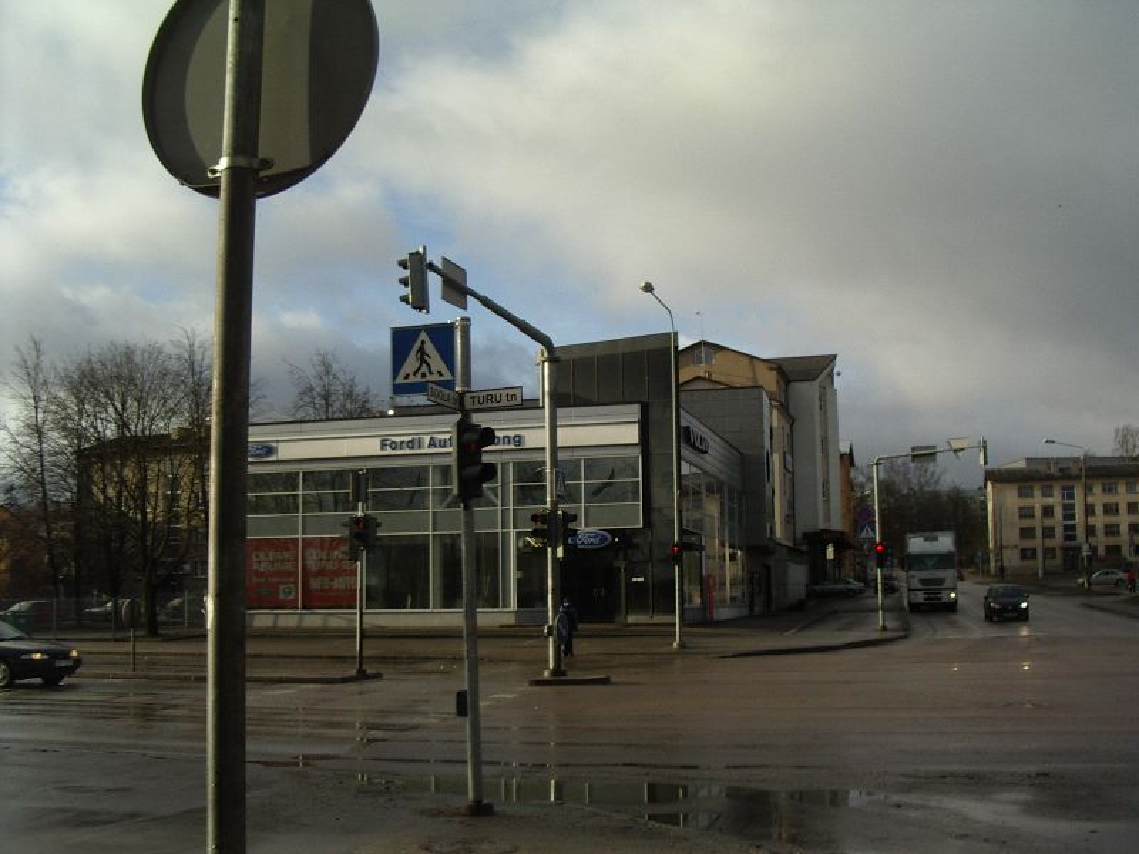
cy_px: 427
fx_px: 1250
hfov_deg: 49.0
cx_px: 570
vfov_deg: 37.7
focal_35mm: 38
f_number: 4.8
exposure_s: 1/400
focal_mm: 5.8
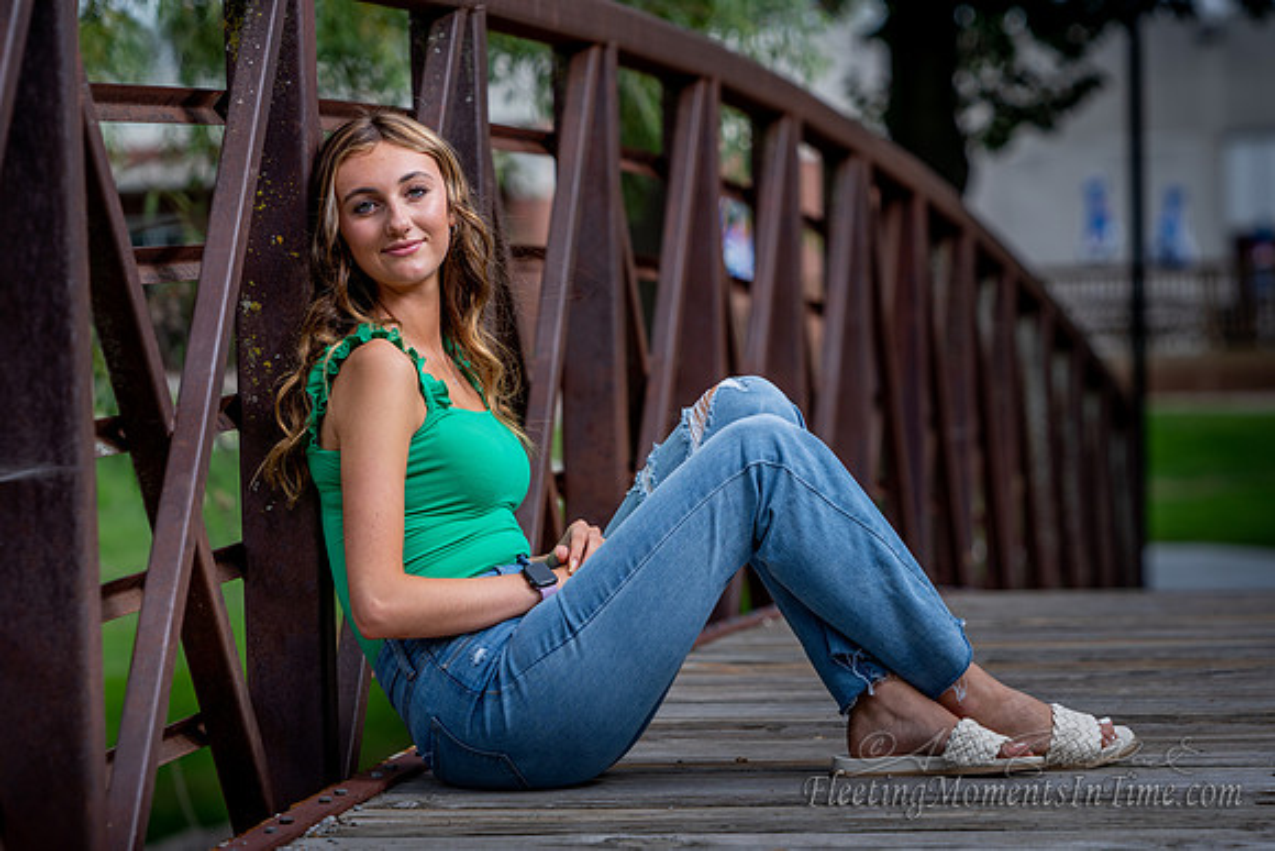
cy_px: 426
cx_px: 638
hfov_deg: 15.2
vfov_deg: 10.2
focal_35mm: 135
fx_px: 4782
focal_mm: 135
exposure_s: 1/200
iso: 100
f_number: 4
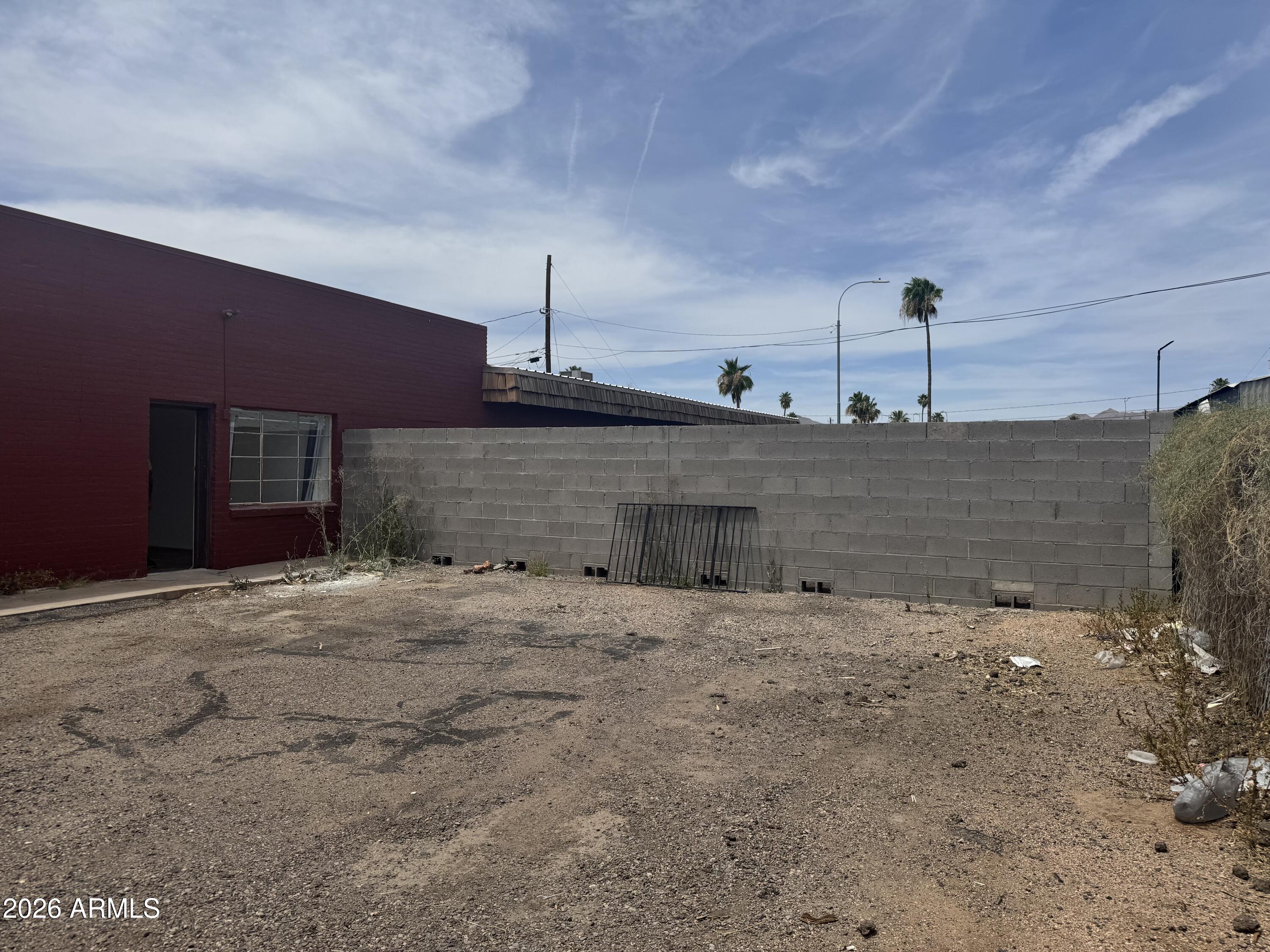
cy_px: 476
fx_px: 881
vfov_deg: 56.8
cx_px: 635
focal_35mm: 24
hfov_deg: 71.6
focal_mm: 6.76
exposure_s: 1/7937
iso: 80
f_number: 1.78
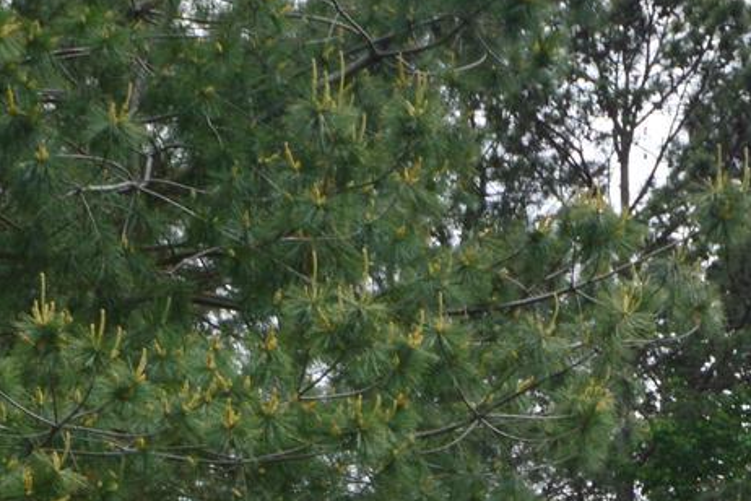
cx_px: 545
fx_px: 4714
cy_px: 1066
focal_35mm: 226
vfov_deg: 5.9
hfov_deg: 9.1
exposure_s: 1/250
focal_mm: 34
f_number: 10
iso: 400
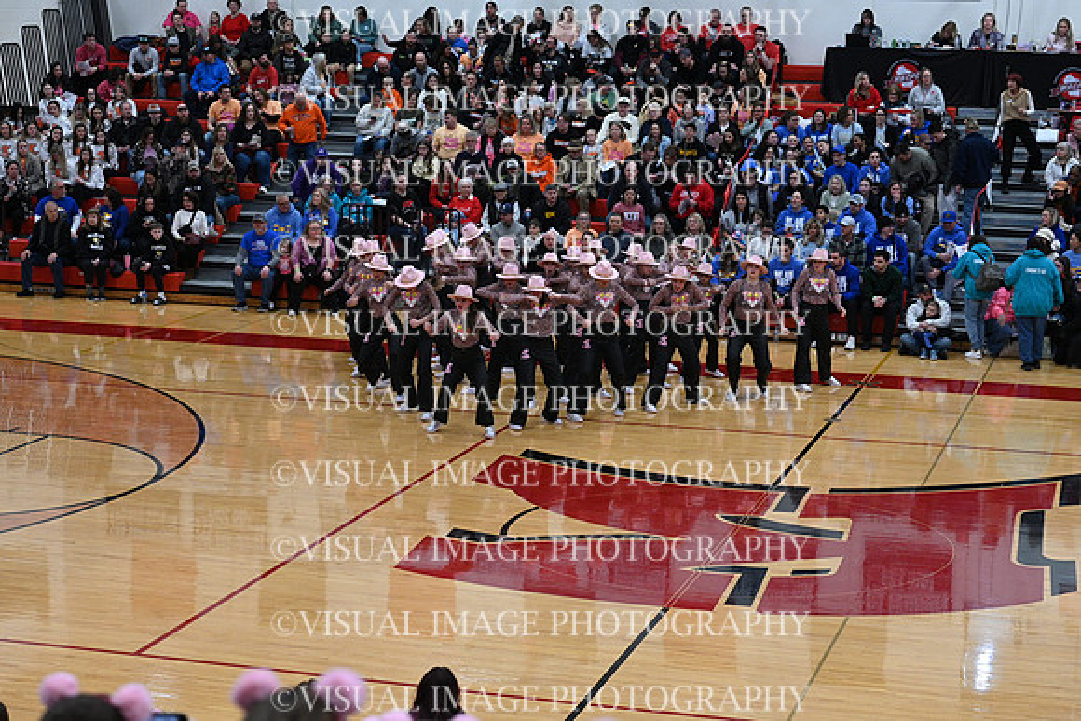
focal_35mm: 74
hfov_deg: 27.3
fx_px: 2222
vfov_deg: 18.4
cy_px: 360
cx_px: 540
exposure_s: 1/400
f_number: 4
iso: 4000
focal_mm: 74
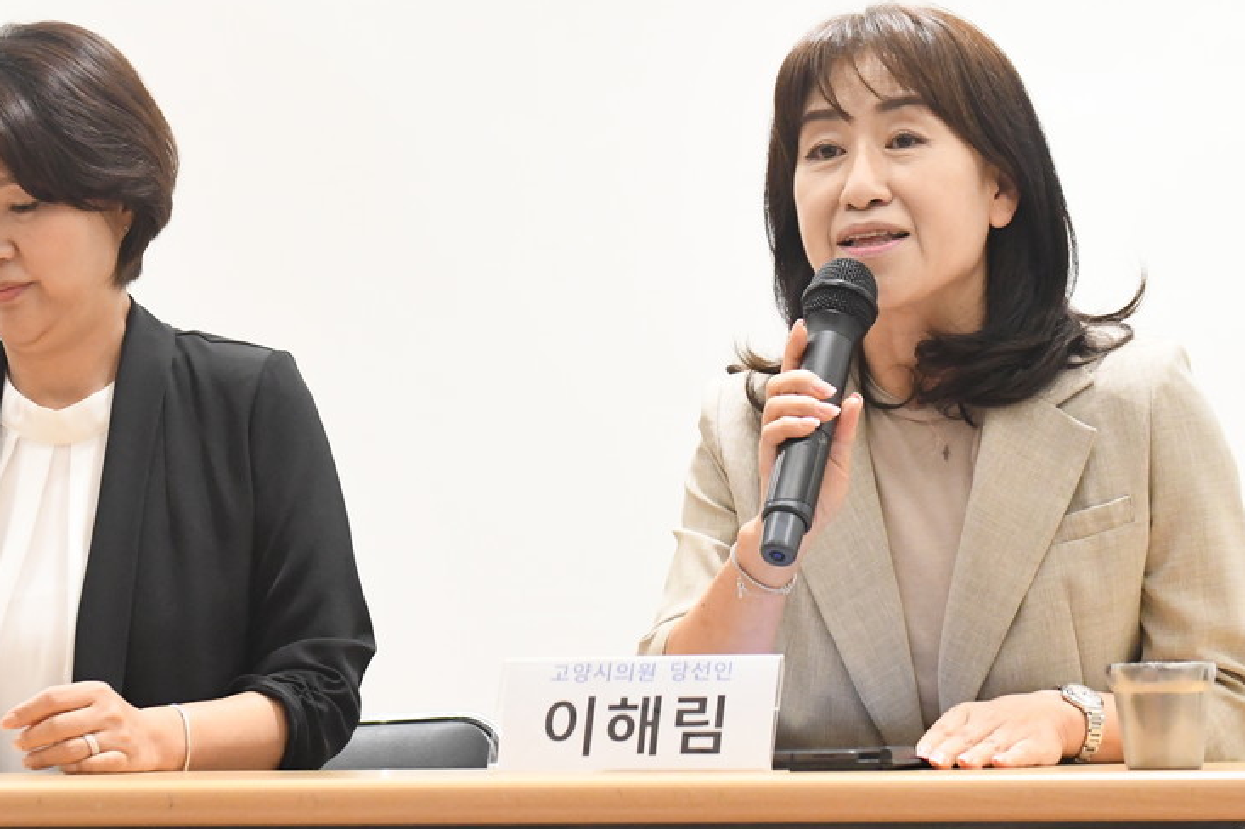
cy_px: 200
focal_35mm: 131
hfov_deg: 15.6
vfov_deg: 10.4
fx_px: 4528
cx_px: 430
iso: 4000
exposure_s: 1/320
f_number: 3.2
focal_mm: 50
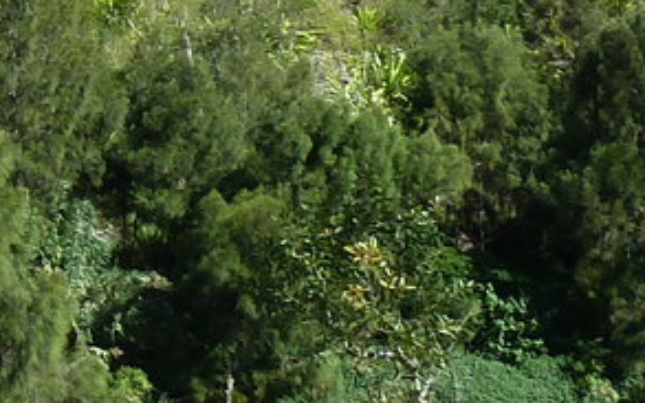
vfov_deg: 6.9
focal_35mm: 185
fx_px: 3251
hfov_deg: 10.2
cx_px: -788
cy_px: -352
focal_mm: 5.3
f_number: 4
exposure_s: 1/320
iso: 80
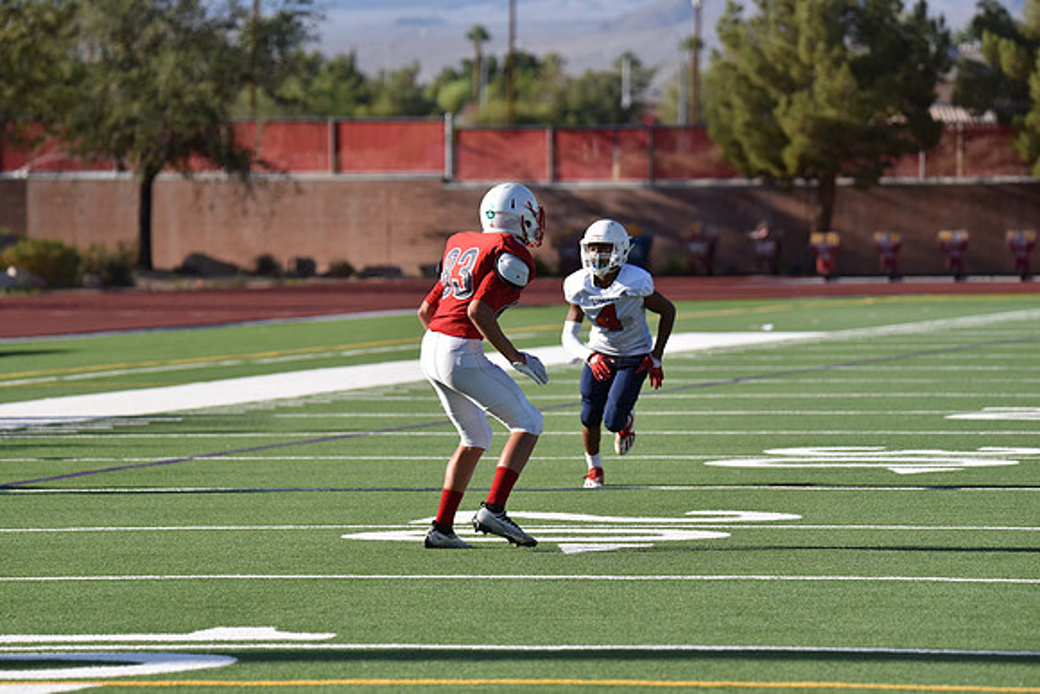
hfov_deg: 8.2
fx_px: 7224
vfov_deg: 5.5
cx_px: 520
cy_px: 347
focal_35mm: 250
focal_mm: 250
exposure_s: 1/4000
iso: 720
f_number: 5.6
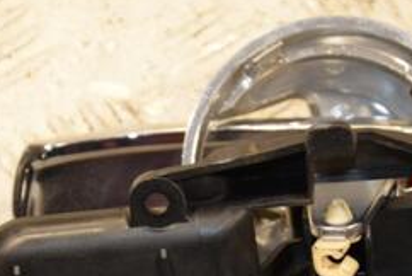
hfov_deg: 8.4
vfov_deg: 5.6
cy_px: 276
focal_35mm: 245
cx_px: 255
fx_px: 2807
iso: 800
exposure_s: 1/200
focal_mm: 66
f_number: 5.6
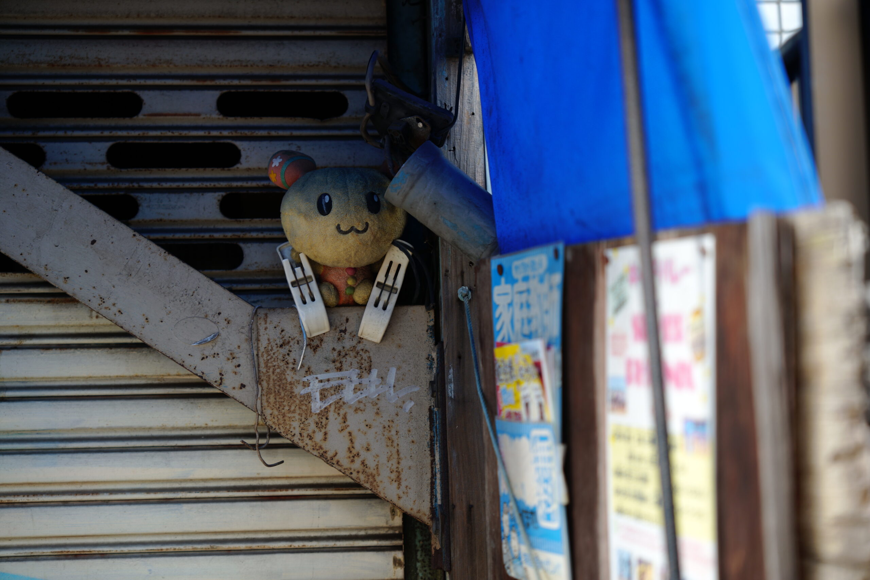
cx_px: 435
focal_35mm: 69
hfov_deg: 29.1
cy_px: 290
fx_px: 1675
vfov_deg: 19.7
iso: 100
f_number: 2.8
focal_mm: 69.3
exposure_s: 1/80
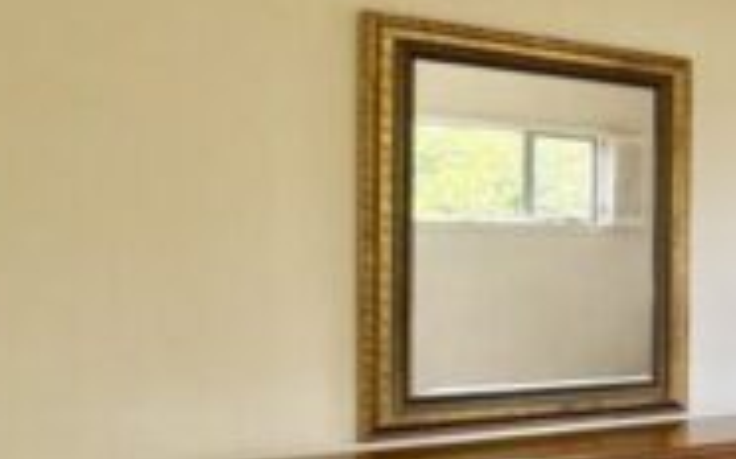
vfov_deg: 25.3
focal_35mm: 51
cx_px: 1211
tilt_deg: +0.2
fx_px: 1022
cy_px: 273
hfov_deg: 24.9
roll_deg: +0.0
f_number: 2.2
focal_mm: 2.22
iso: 80
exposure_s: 1/120
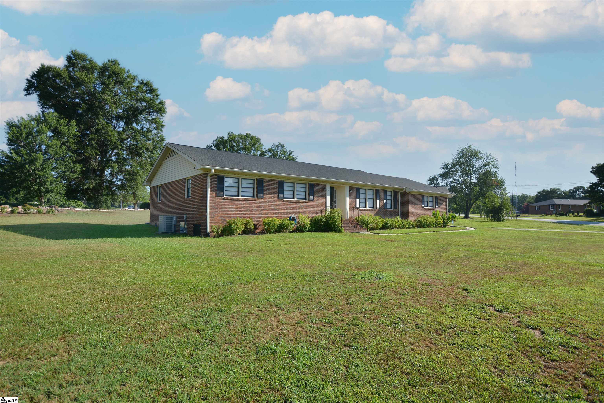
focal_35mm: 20
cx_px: 302
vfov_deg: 63.2
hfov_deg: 85.4
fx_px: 327
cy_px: 202
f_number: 6.3
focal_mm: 13
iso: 100
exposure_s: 1/250
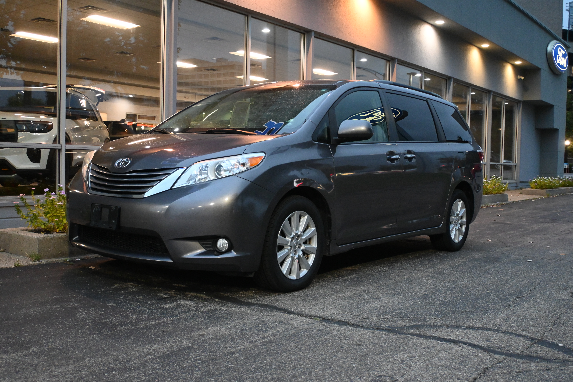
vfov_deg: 29.4
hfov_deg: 43.0
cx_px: 286
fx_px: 728
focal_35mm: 46
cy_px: 191
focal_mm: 30.5
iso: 2800
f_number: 4.8
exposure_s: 1/125
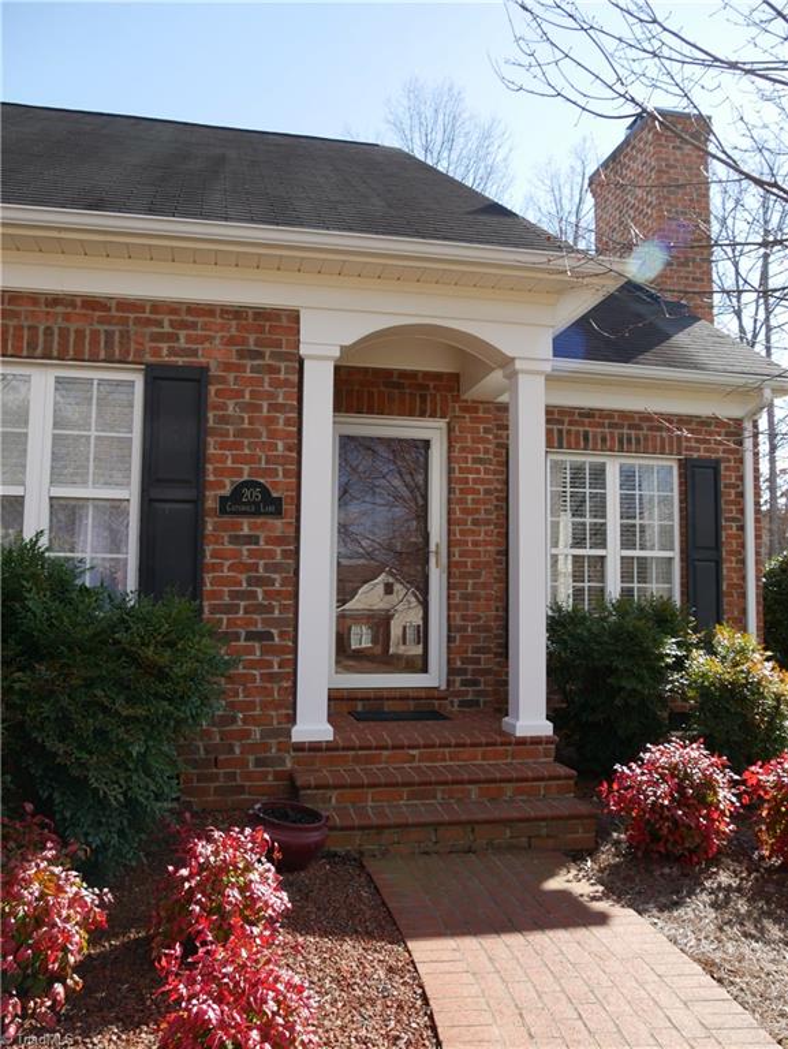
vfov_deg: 63.4
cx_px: 394
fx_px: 849
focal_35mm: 28
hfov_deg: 49.8
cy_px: 524
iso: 200
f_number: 5.6
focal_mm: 14
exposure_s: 1/320
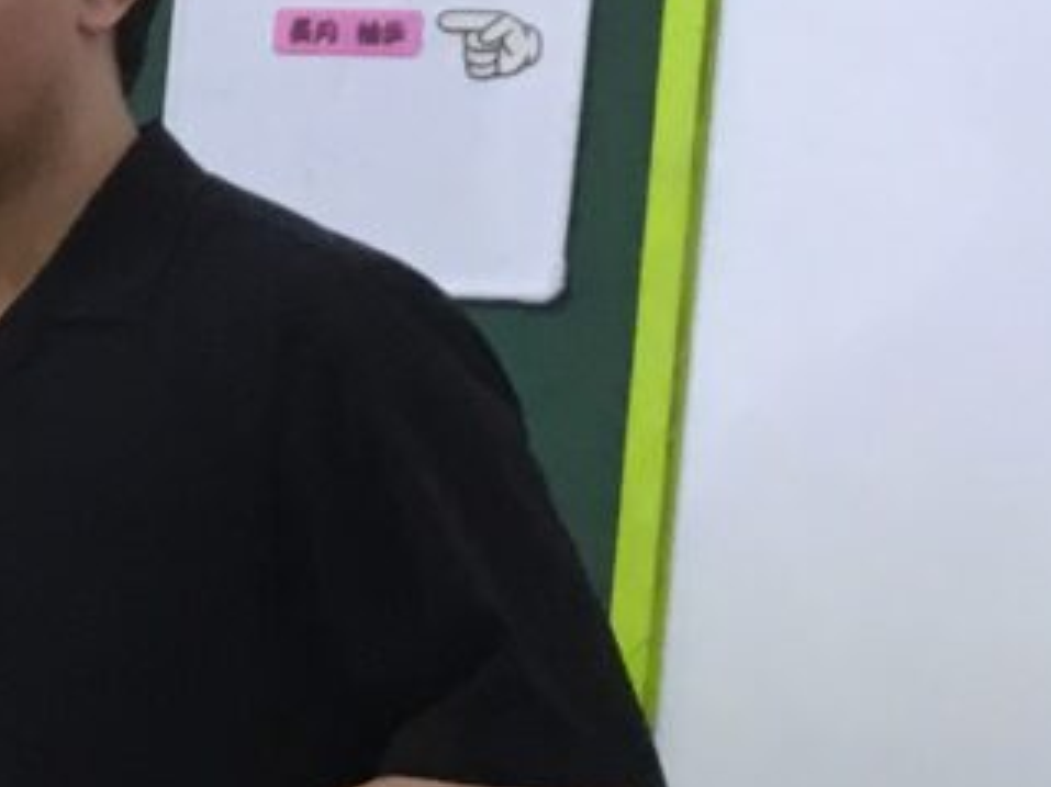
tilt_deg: -8.9
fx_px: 5311
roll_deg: -1.5
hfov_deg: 9.7
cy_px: 1179
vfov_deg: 8.3
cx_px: -1631
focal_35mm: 175
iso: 32
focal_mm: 3.3
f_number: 2.4
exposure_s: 1/30
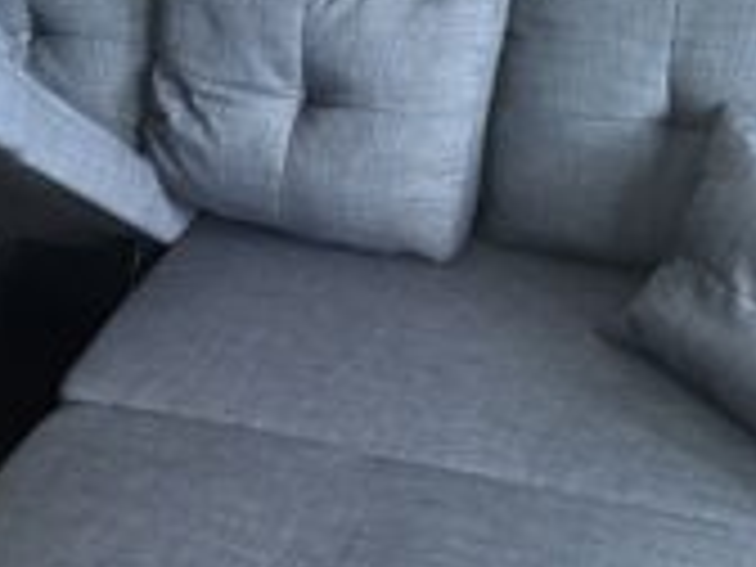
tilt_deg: -35.3
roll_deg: +11.4
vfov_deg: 25.6
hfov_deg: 33.3
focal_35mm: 57
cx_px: 225
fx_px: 1245
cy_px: 356
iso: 800
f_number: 1.78
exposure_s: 1/40
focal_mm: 6.76
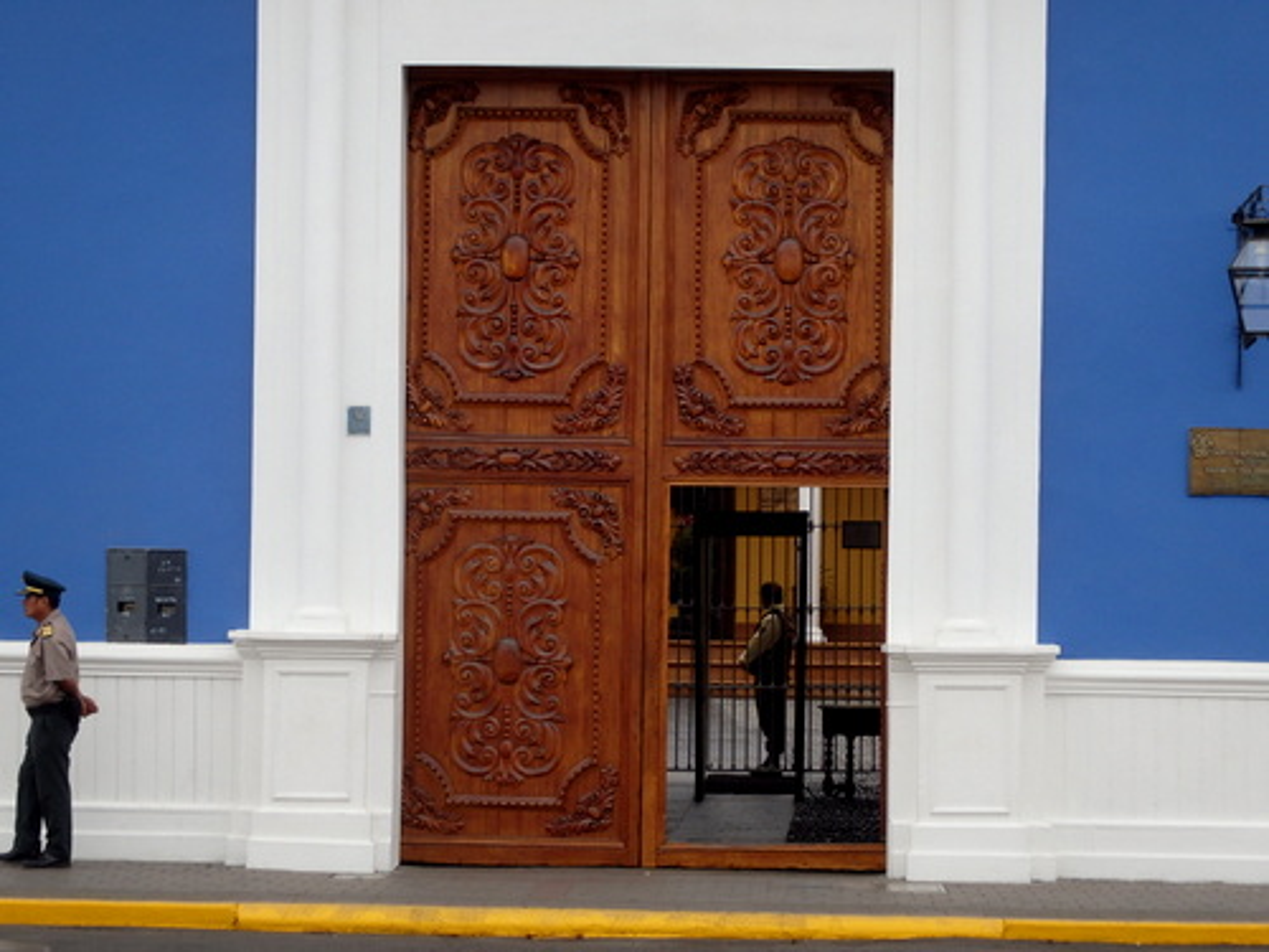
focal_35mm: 90
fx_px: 3299
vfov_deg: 16.4
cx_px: 634
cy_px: 476
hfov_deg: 21.8
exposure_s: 1/200
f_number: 4.6
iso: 125
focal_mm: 16.1
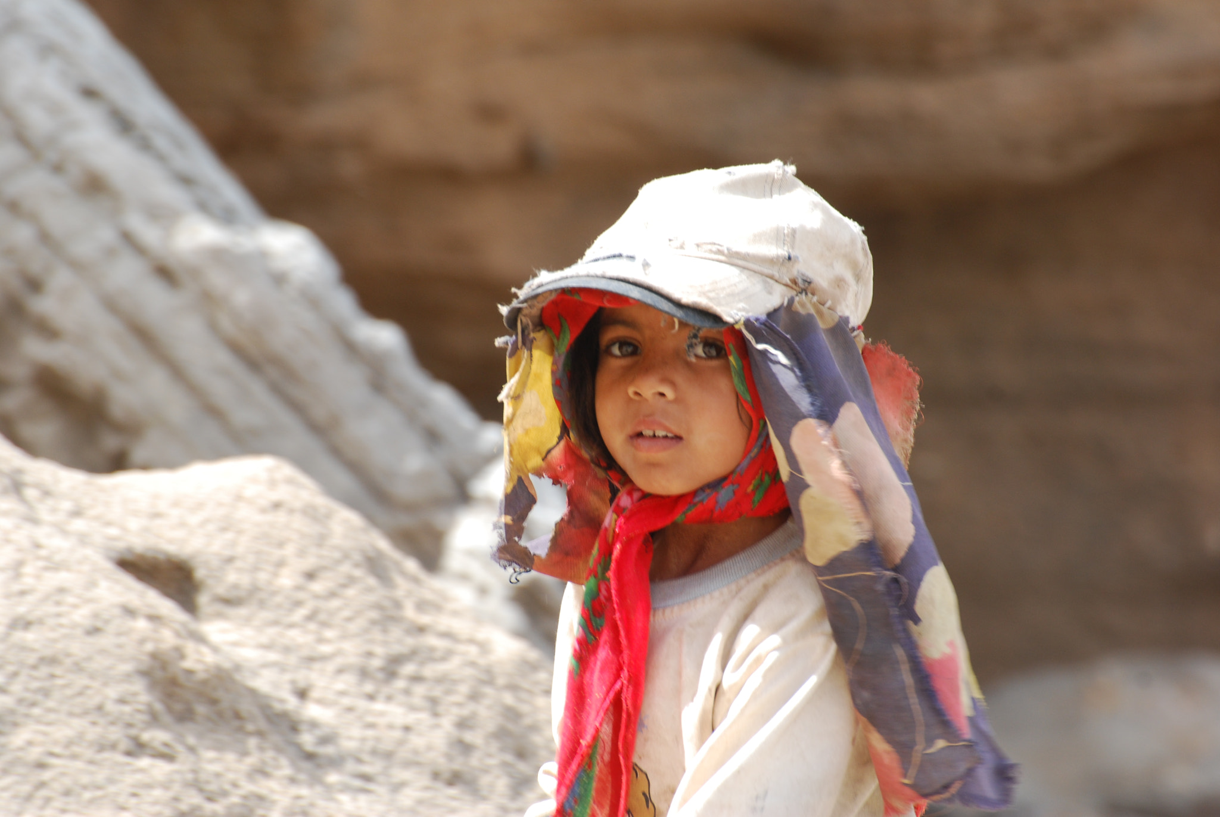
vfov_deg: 3.1
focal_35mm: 450
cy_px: 408
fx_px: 15268
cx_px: 610
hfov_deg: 4.6
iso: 200
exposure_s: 1/125
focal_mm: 300
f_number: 9
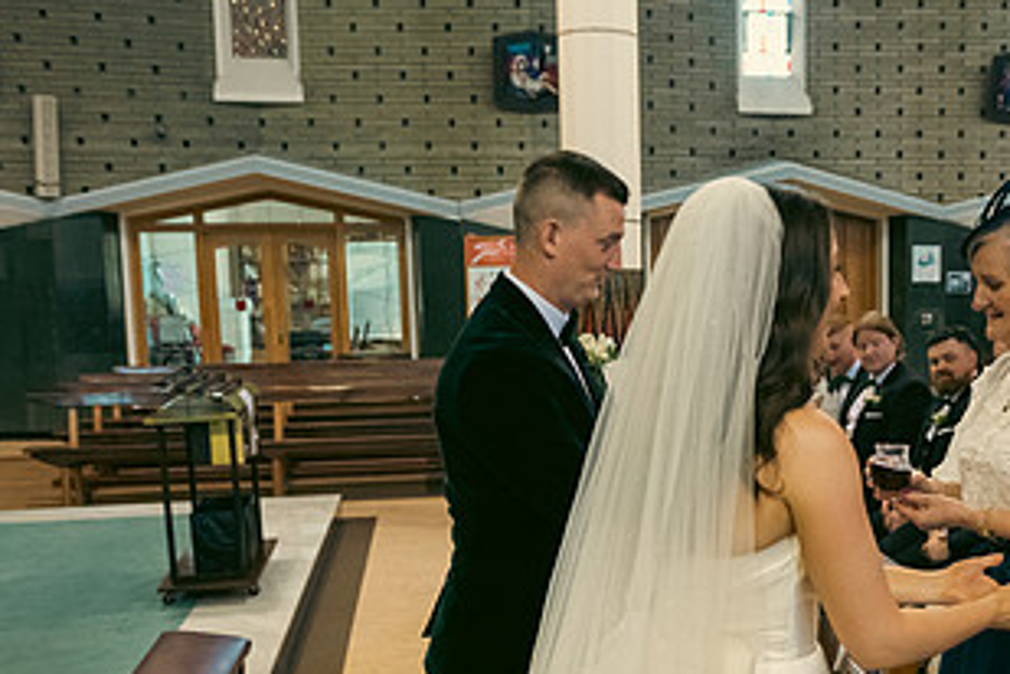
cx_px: 817
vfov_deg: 29.6
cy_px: 460
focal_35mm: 45
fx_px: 1262
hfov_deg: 41.6
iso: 1000
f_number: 3.5
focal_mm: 24
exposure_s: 1/160
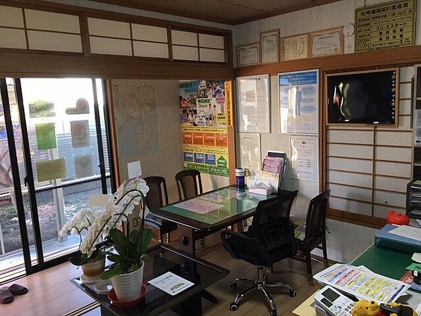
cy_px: 158
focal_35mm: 29
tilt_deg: -8.9
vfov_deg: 48.2
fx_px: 353
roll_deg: +3.2
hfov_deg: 61.7
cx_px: 210
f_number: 2.2
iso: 40
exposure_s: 1/30
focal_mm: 4.15
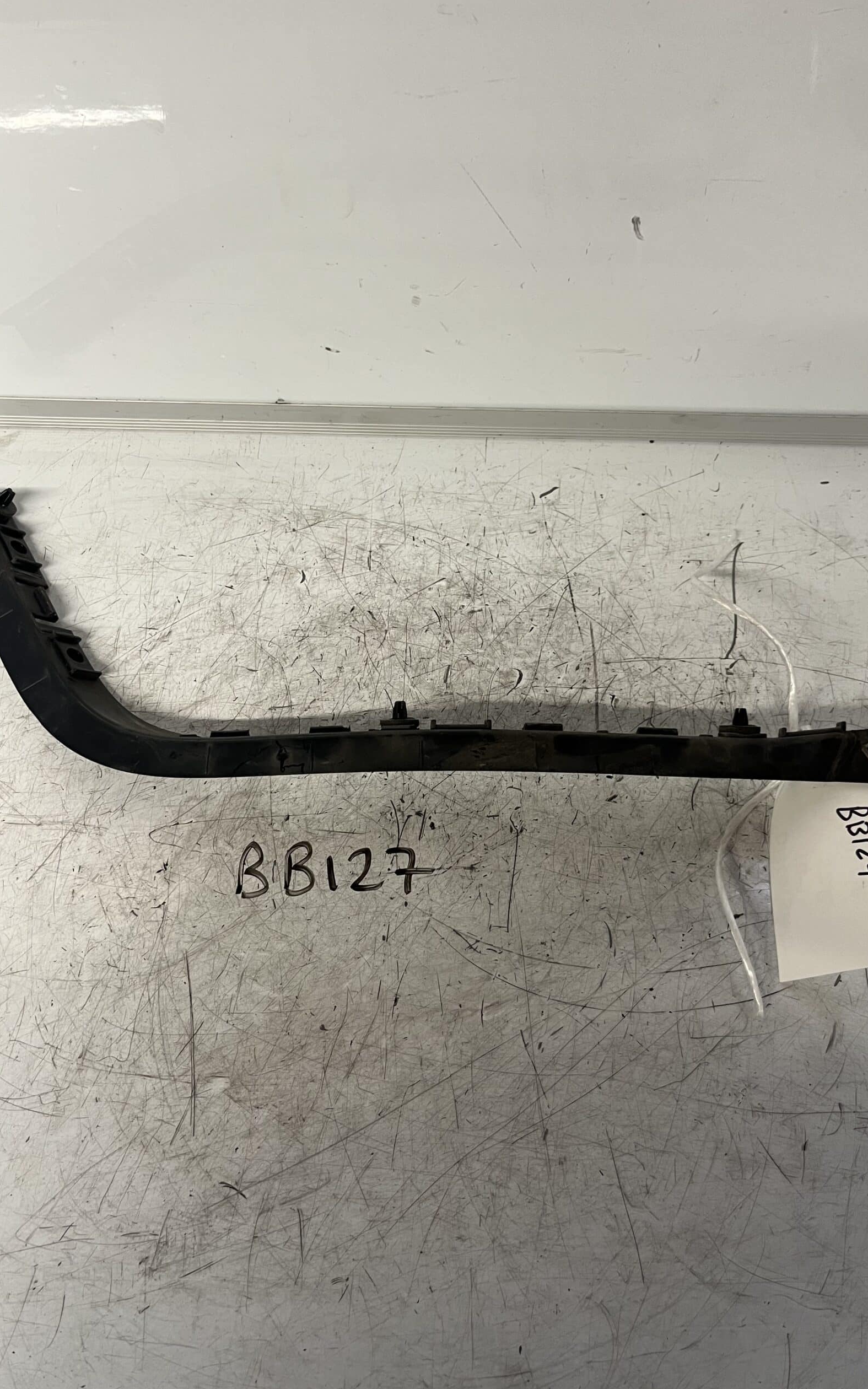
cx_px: 448
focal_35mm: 28
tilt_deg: -60.2
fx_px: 1060
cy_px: 704
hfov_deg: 44.5
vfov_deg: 66.5
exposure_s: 1/50
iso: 80
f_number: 1.6
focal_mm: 5.1
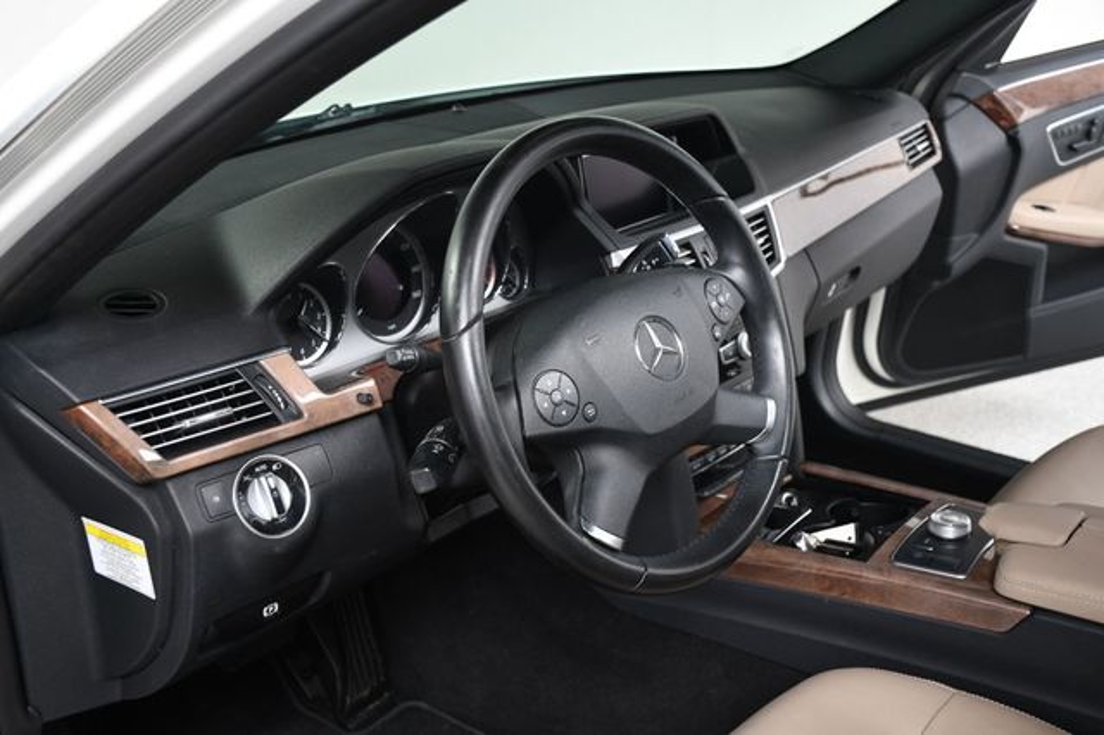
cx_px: 552
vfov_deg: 34.2
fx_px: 1195
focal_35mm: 39
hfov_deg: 49.6
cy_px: 368
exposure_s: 1/160
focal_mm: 26
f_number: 4.5
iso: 100
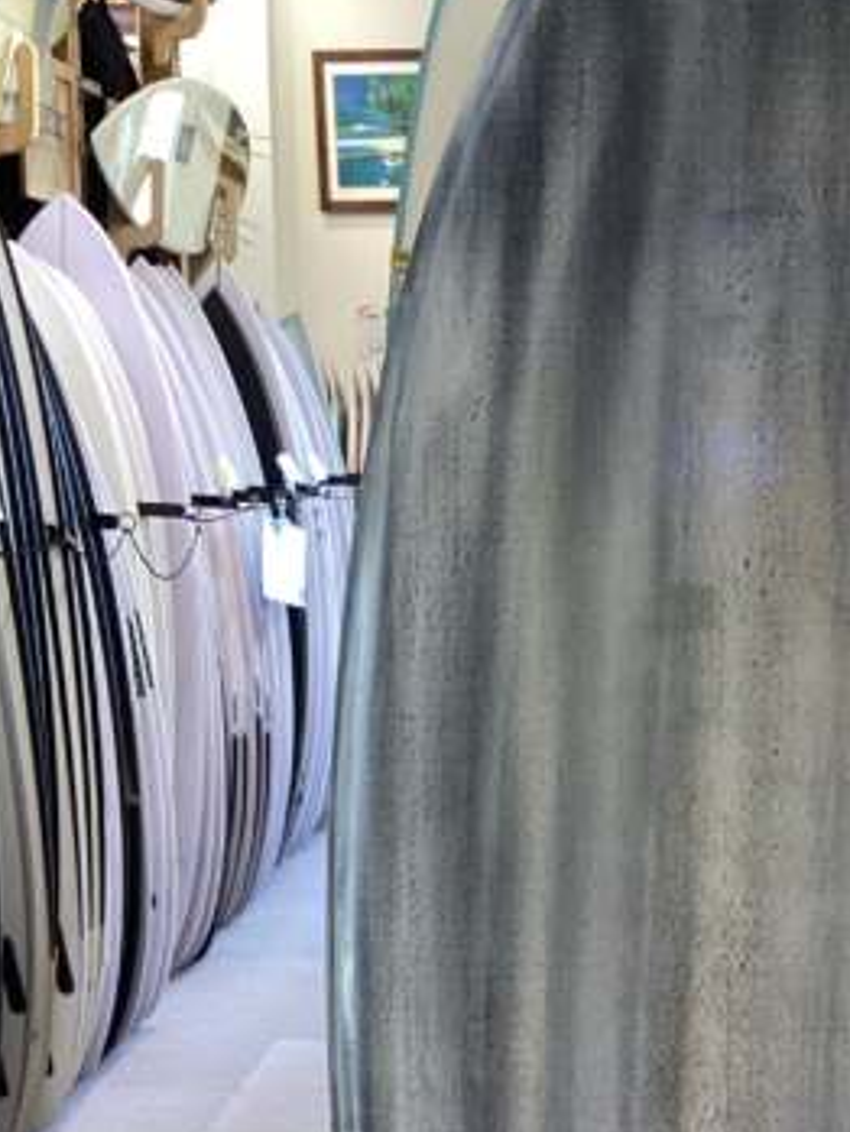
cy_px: 993
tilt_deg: -14.5
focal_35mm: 71
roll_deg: -0.1
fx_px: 2323
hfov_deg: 20.4
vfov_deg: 26.6
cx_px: 740
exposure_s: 1/50
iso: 80
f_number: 2.4
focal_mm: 3.3
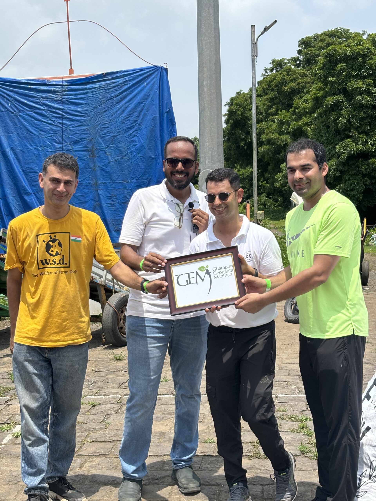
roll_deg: +1.0
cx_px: 188
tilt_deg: -3.4
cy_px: 250
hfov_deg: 28.0
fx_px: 753
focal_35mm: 52
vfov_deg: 36.8
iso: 32
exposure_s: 1/2288
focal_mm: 5.96
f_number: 1.6
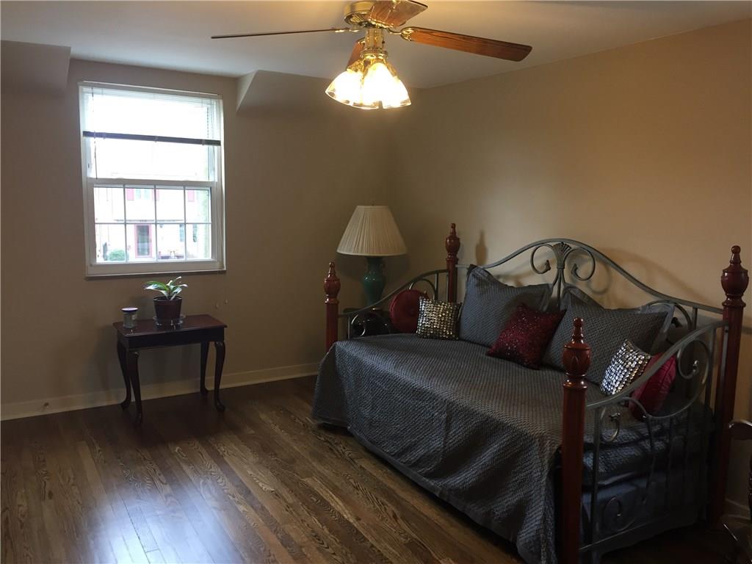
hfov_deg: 61.7
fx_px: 630
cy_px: 282
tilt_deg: -6.9
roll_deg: -1.0
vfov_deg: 48.2
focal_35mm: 29
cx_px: 376
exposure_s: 1/30
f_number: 2.2
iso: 40
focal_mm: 4.15
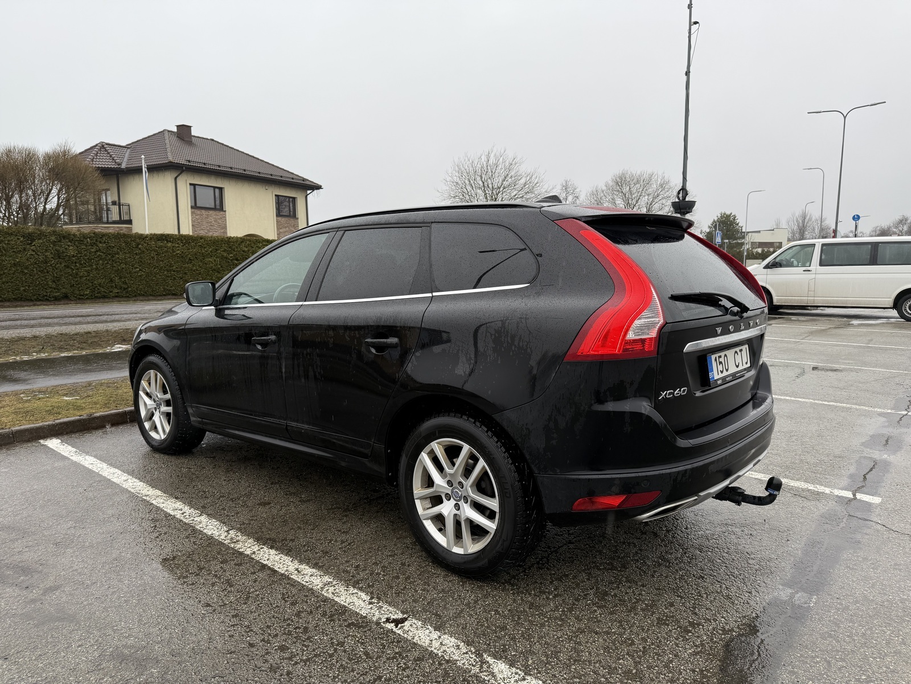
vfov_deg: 56.8
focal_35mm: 24
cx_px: 456
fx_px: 632
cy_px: 342
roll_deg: -0.3
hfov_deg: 71.6
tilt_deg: -6.7
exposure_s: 1/397
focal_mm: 6.76
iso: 80
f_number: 1.78
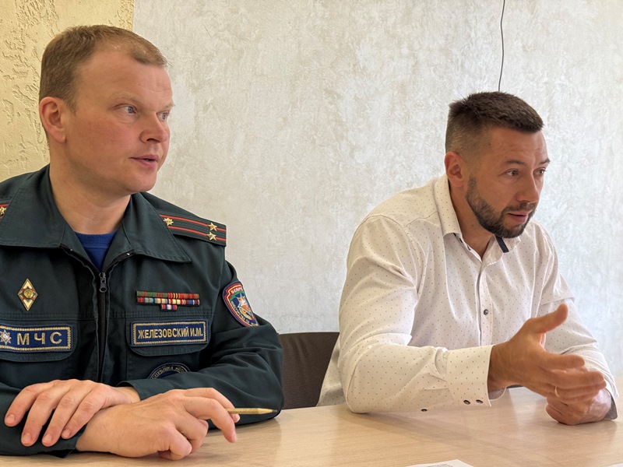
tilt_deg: -2.2
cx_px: 312
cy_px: 234
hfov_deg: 39.7
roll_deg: -3.8
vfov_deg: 30.3
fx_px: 864
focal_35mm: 48
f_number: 1.78
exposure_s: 1/50
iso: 125
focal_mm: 6.76
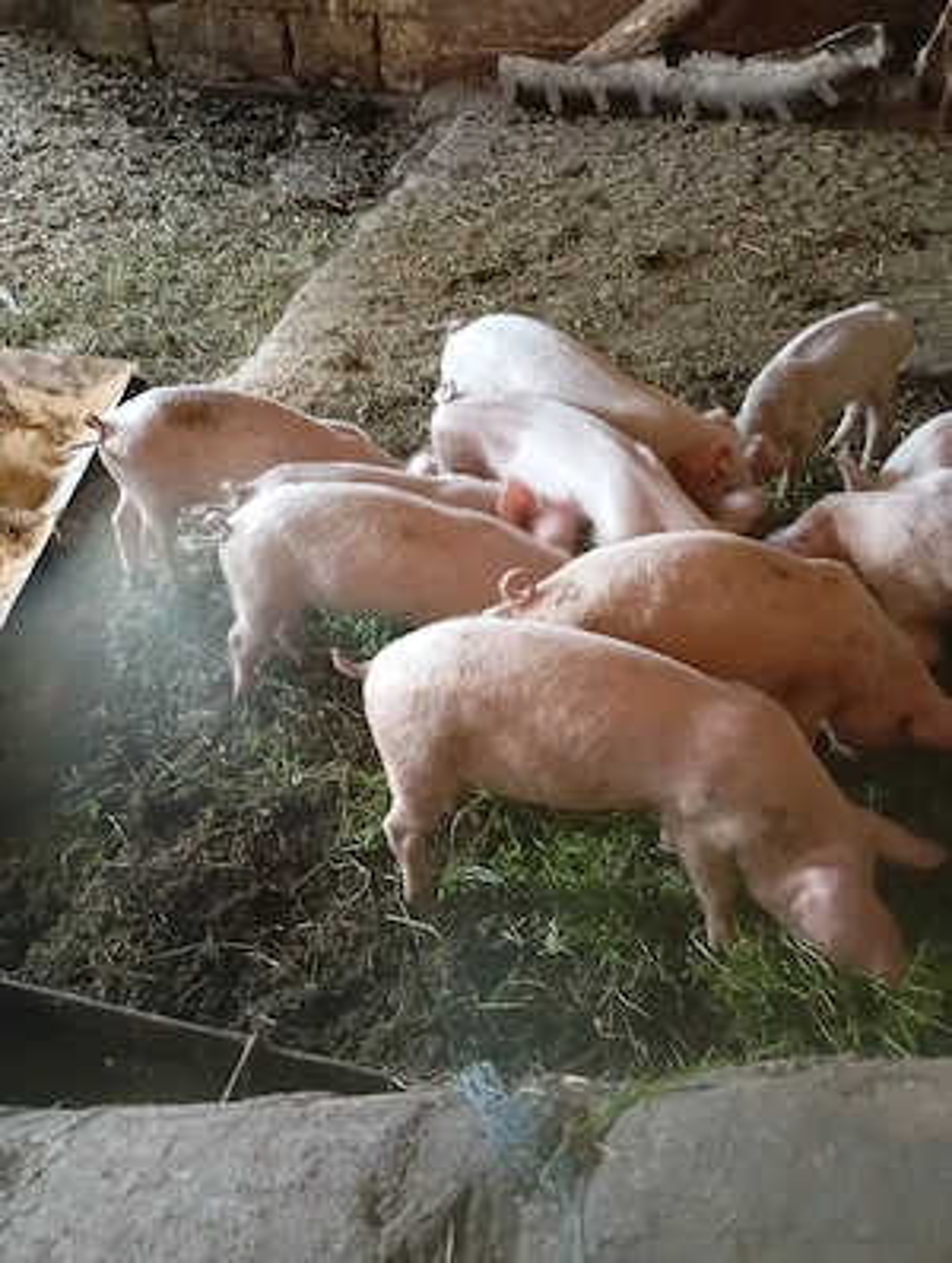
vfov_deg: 53.9
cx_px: 476
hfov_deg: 41.9
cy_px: 632
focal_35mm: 34
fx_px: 1243
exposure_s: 1/20
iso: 3007
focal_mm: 4.27
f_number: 1.8
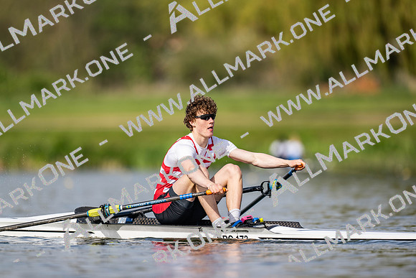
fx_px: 6935
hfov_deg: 3.4
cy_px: 139
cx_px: 208
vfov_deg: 2.3
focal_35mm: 600
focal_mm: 600
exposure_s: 1/2500
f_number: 4
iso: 250
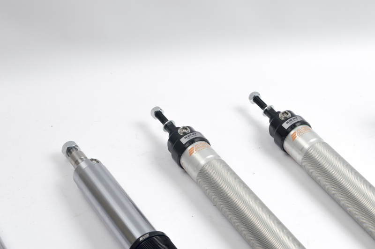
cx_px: 188
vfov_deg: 17.5
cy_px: 124
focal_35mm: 78
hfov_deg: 26.0
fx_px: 812
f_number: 9
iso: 100
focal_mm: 52
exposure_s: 1/15
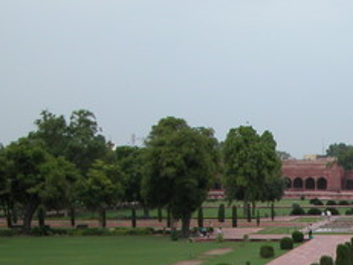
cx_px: 445
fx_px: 989
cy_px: 334
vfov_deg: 14.6
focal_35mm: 97
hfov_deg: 18.9
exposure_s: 1/69
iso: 100
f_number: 3.2
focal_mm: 8.9
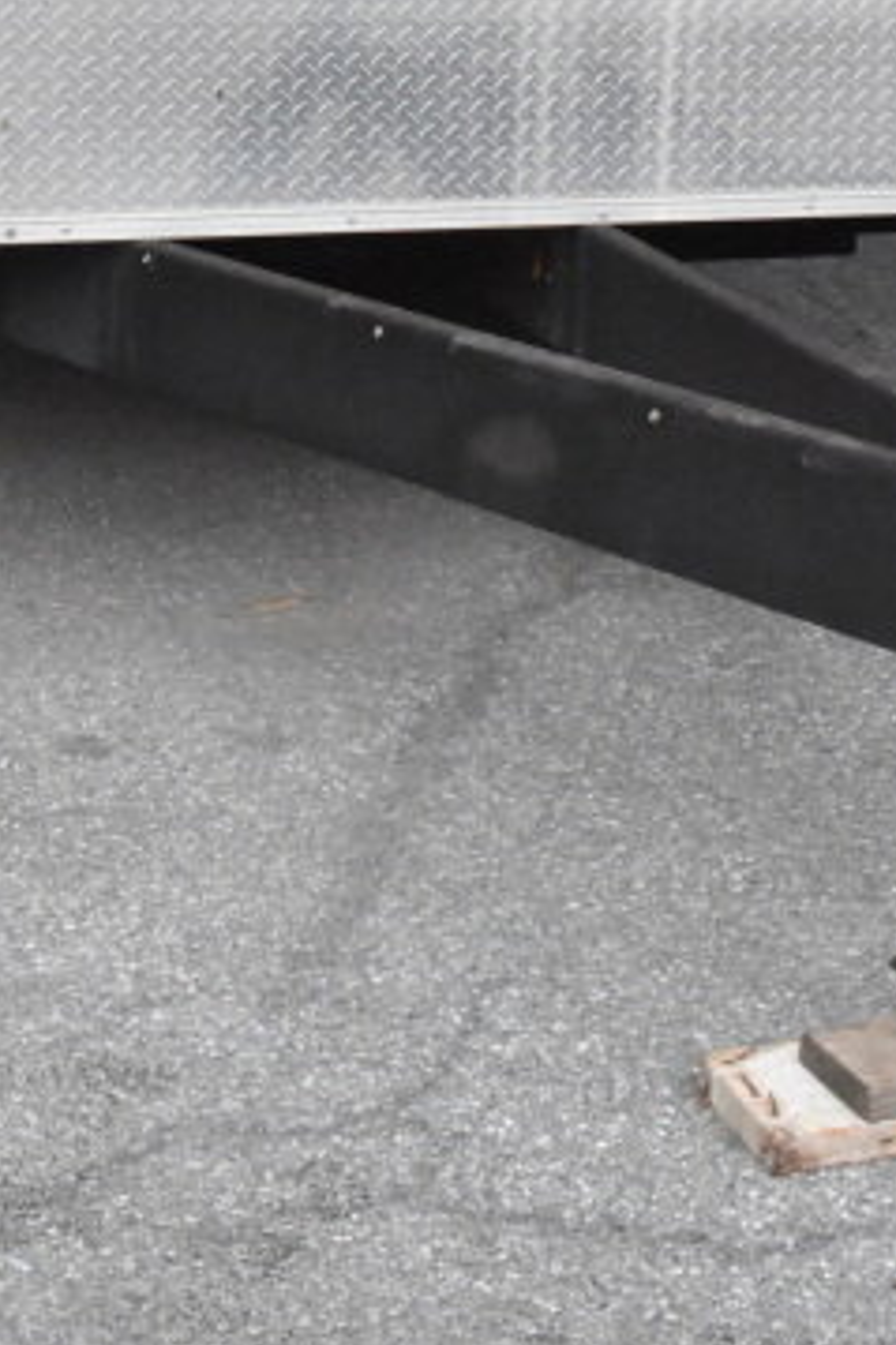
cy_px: -275
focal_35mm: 80
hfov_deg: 17.0
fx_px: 3000
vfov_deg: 23.1
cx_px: 476
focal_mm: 21
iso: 6400
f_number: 16
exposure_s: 1/1000
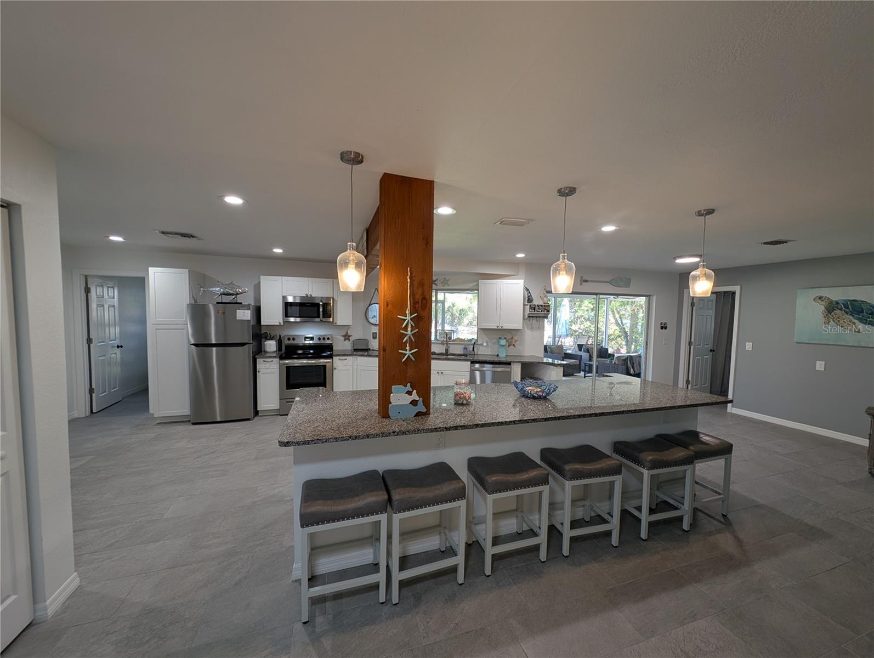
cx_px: 437
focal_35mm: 12
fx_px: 303
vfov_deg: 94.6
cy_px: 329
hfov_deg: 110.5
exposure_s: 1/40
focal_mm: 2.23
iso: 49
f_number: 1.95
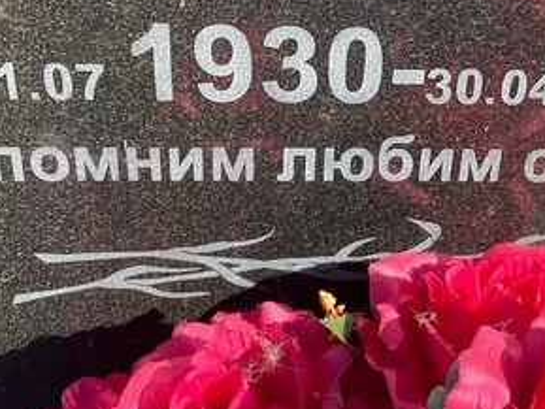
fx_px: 1134
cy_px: 53
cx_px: 413
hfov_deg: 26.6
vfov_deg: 20.1
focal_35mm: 72
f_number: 1.6
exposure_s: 1/1511
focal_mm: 4.2
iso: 32
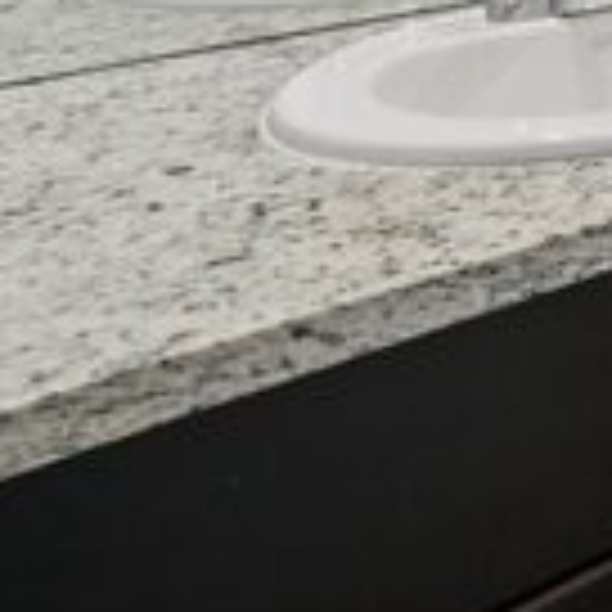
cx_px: 1282
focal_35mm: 64
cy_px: -326
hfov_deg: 17.4
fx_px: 1280
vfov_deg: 21.9
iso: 400
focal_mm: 16
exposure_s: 1/10
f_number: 8
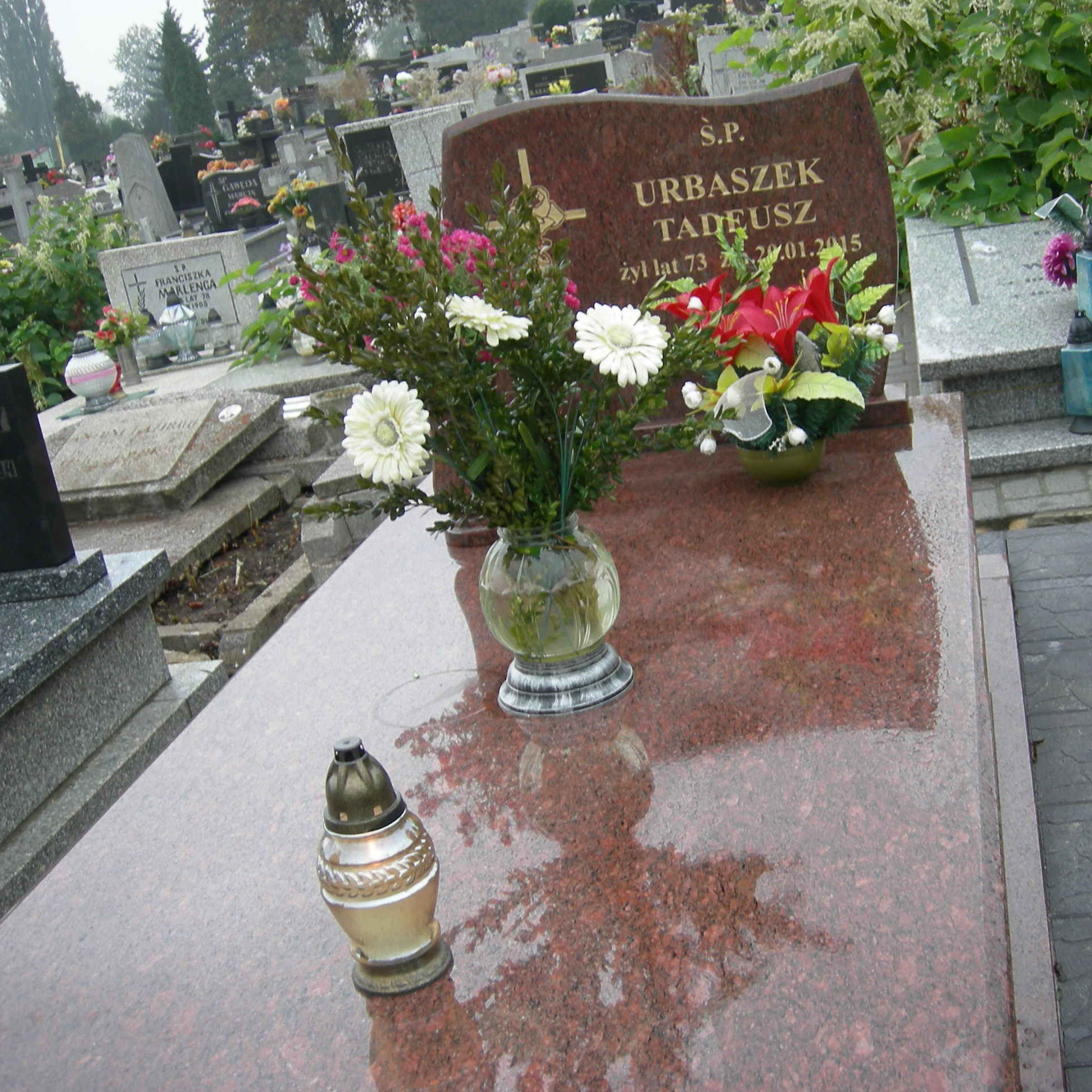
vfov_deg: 39.2
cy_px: 543
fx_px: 1535
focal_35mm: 43
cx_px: 682
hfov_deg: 38.9
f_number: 2.7
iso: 64
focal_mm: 7.5
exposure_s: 1/36.2
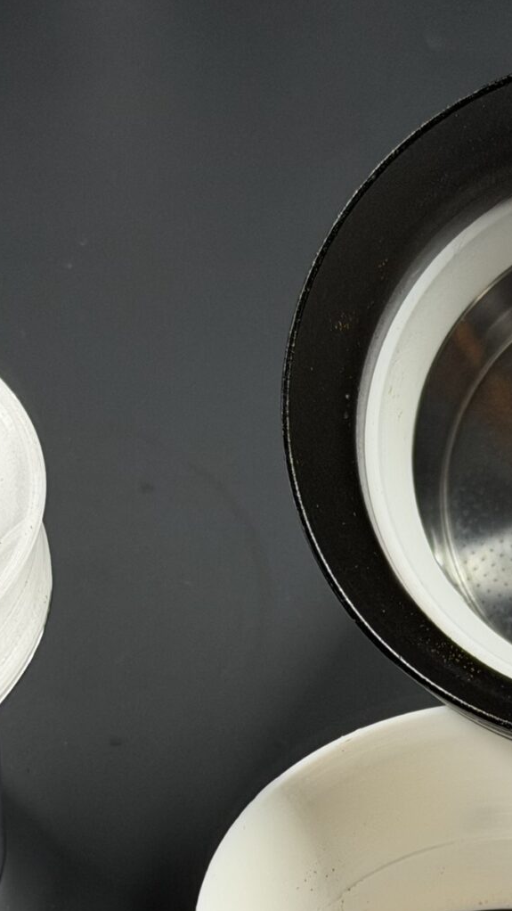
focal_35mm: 131
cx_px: 260
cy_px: 751
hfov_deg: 9.3
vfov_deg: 16.2
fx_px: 3161
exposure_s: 1/60
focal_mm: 6.76
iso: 200
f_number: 1.78
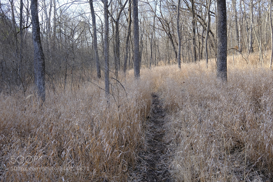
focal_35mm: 36
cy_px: 91
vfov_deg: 36.9
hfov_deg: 53.1
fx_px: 273
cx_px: 136
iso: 200
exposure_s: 1/85
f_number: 6.4
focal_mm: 24
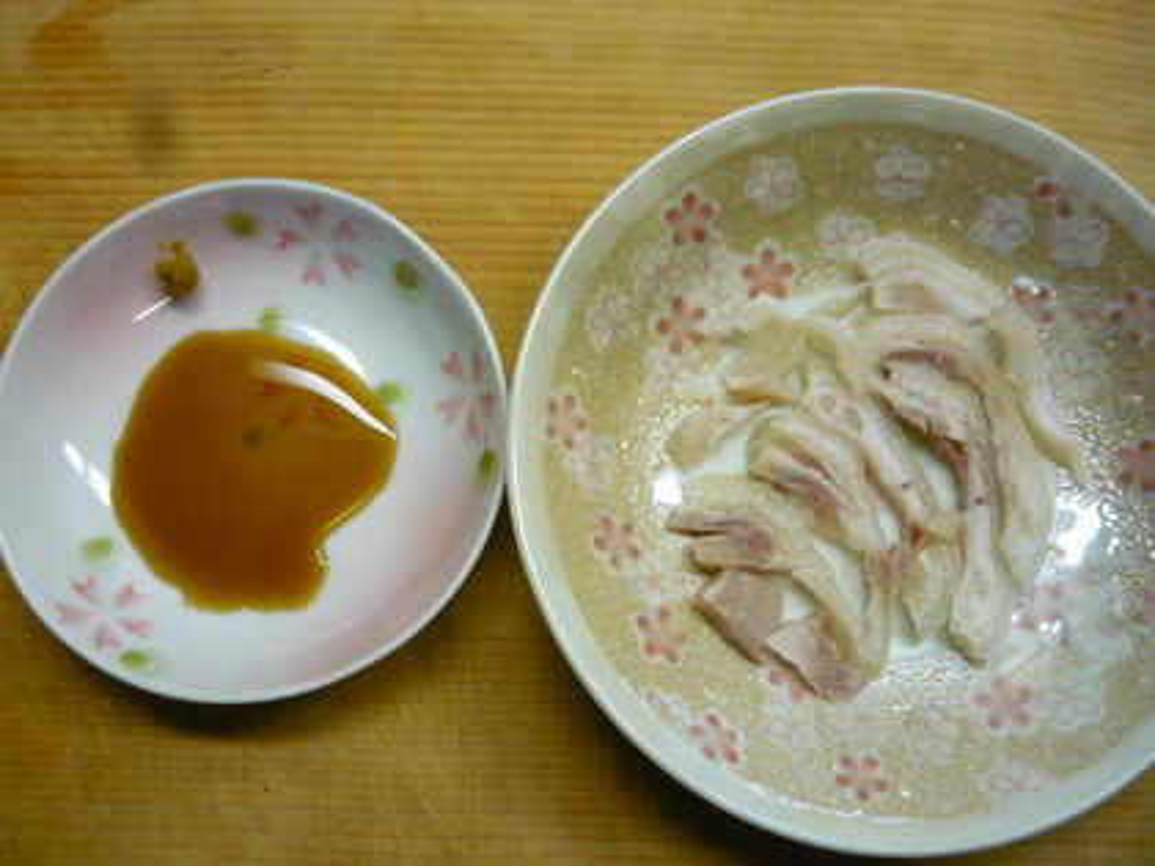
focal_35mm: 33
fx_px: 1101
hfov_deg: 55.4
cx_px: 578
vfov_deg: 42.9
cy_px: 433
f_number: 2.8
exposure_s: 1/30
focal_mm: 5.5
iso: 320
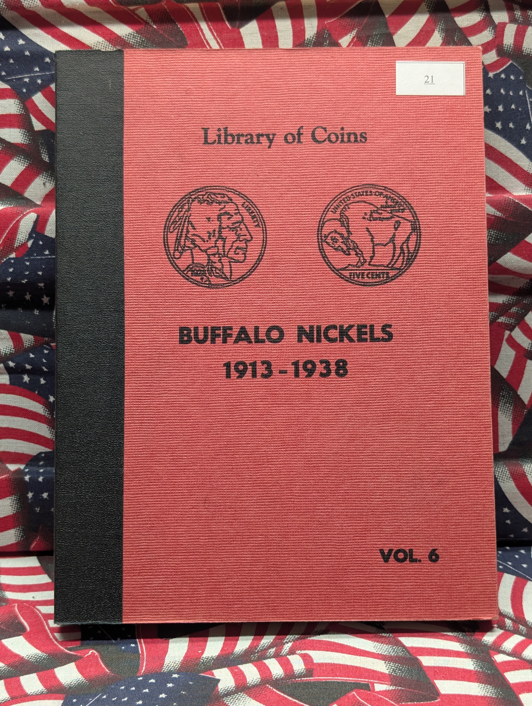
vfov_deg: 38.9
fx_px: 1002
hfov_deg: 29.7
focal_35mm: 49
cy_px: 353
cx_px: 266
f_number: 1.68
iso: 98
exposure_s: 1/120
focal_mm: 6.9
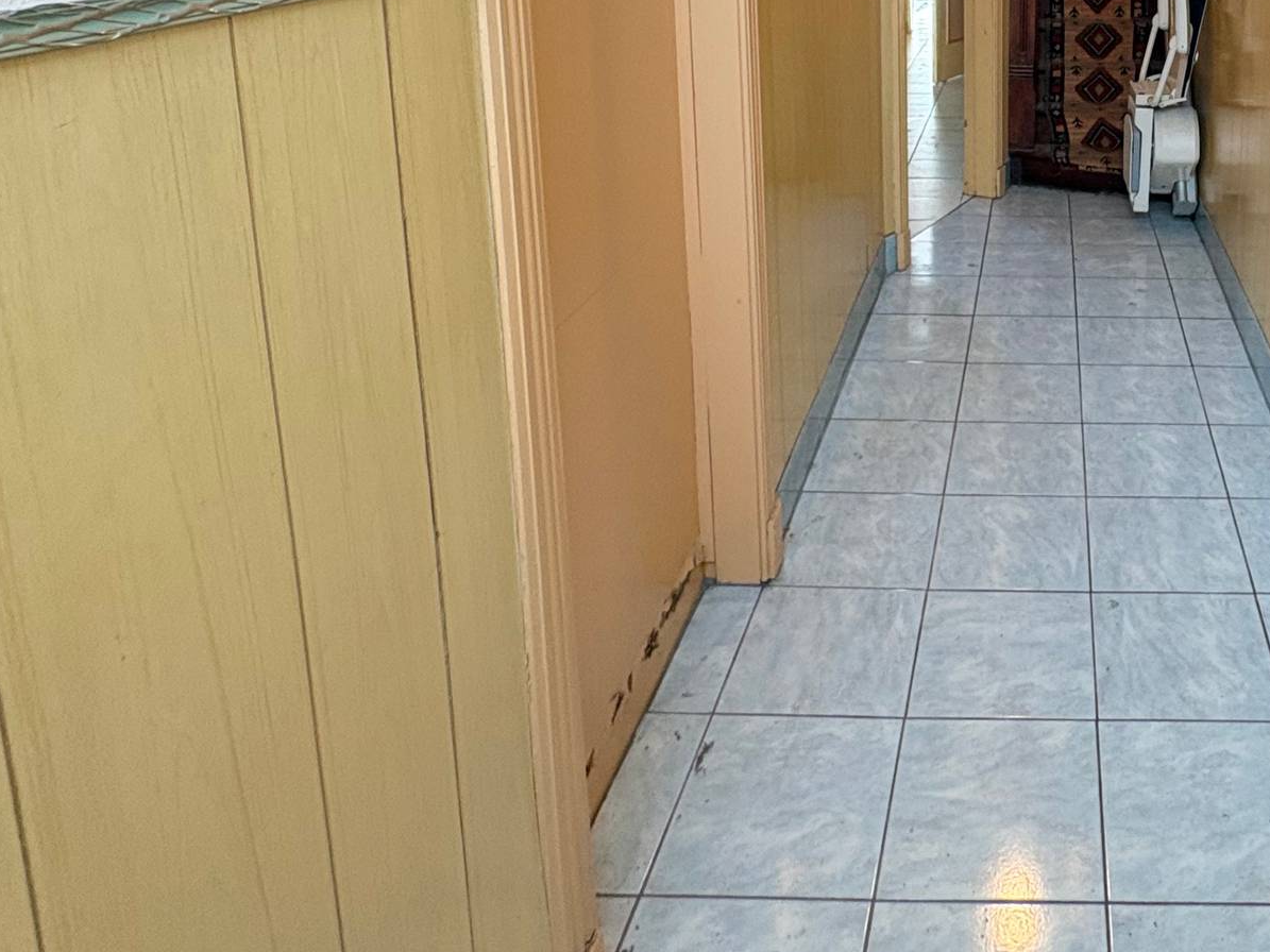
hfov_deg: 55.0
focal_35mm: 30
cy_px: 51
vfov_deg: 42.0
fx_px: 1101
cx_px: 1048
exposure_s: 1/50
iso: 400
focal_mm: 2.22
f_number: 2.2
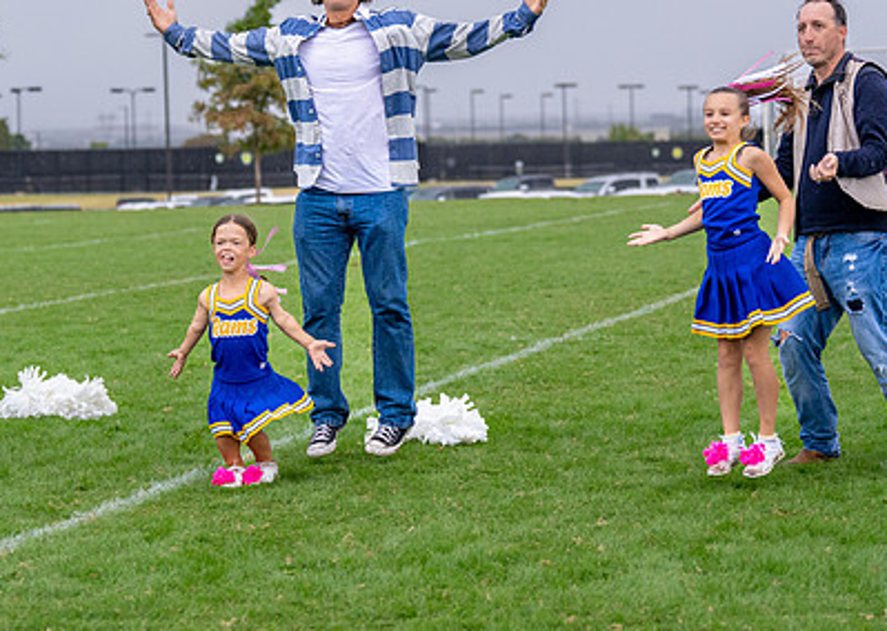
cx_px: 245
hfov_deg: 14.4
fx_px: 3497
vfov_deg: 10.3
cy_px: 181
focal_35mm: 139
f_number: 2.8
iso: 500
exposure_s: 1/1600
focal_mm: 70
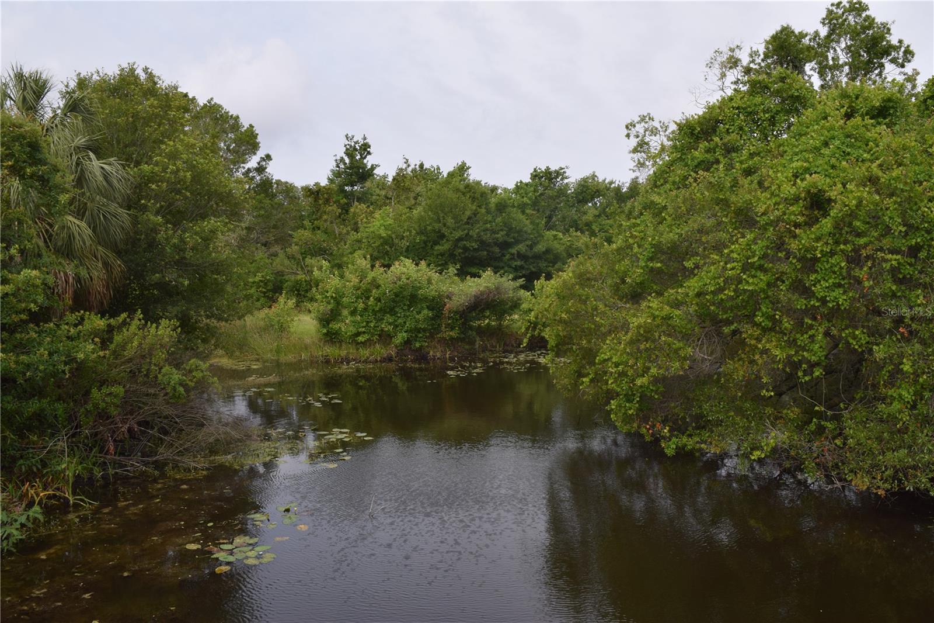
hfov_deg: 67.4
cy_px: 312
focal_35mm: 27
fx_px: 700
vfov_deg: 47.9
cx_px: 467
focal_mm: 18
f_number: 8
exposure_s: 1/200
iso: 100
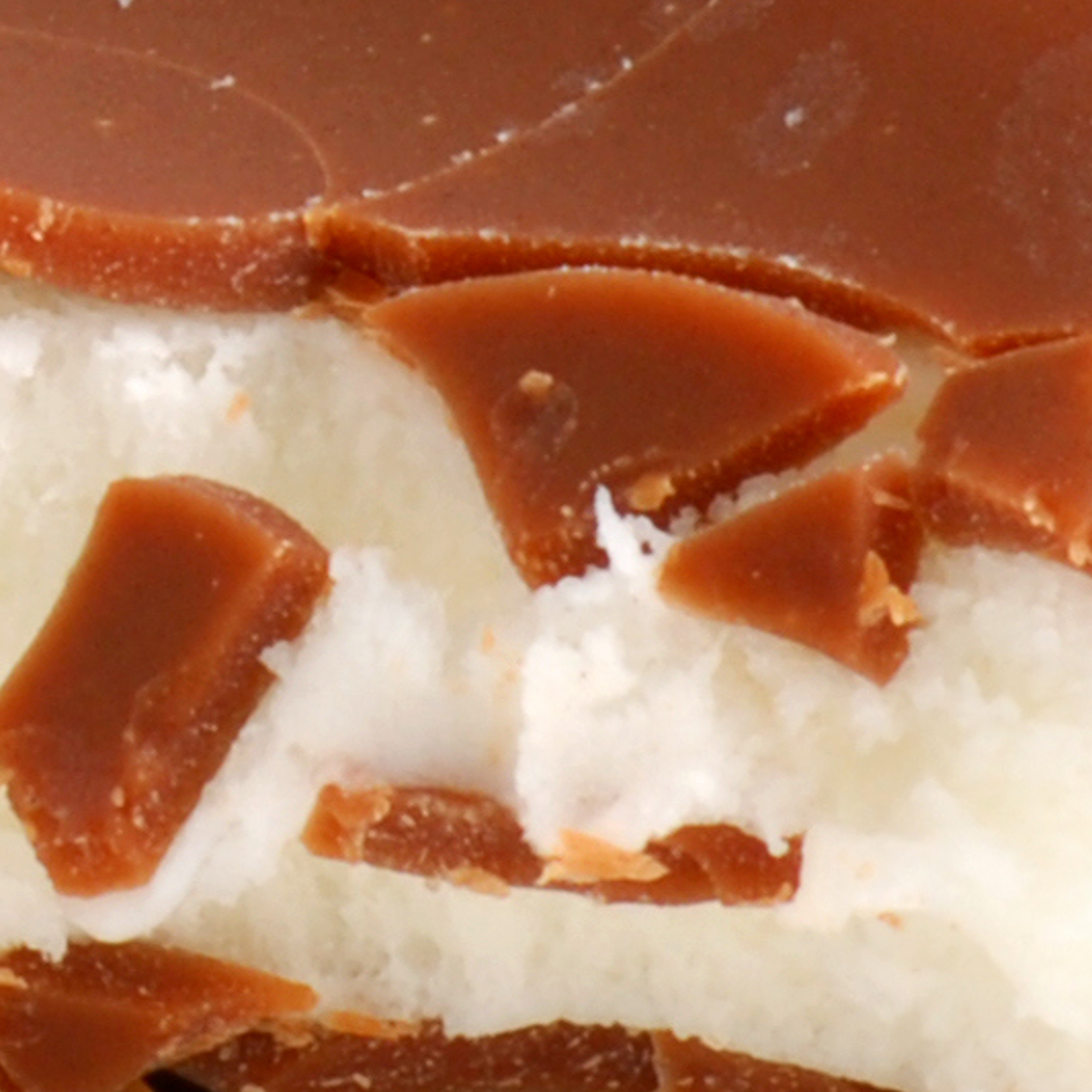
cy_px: -508
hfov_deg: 2.1
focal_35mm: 834
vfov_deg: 2.1
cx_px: -774
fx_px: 29766
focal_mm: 90
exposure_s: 1/250
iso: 100
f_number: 22
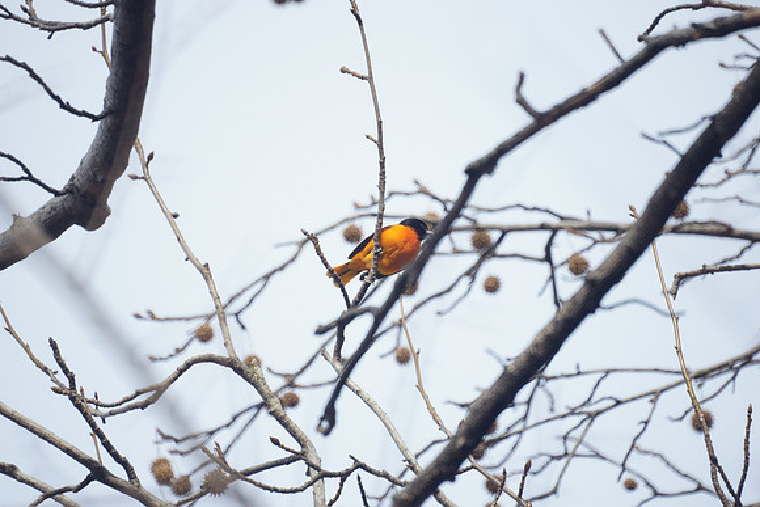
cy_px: 254
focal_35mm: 750
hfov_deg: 2.7
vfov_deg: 1.8
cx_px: 380
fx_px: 15836
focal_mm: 500
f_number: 8
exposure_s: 1/320
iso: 400
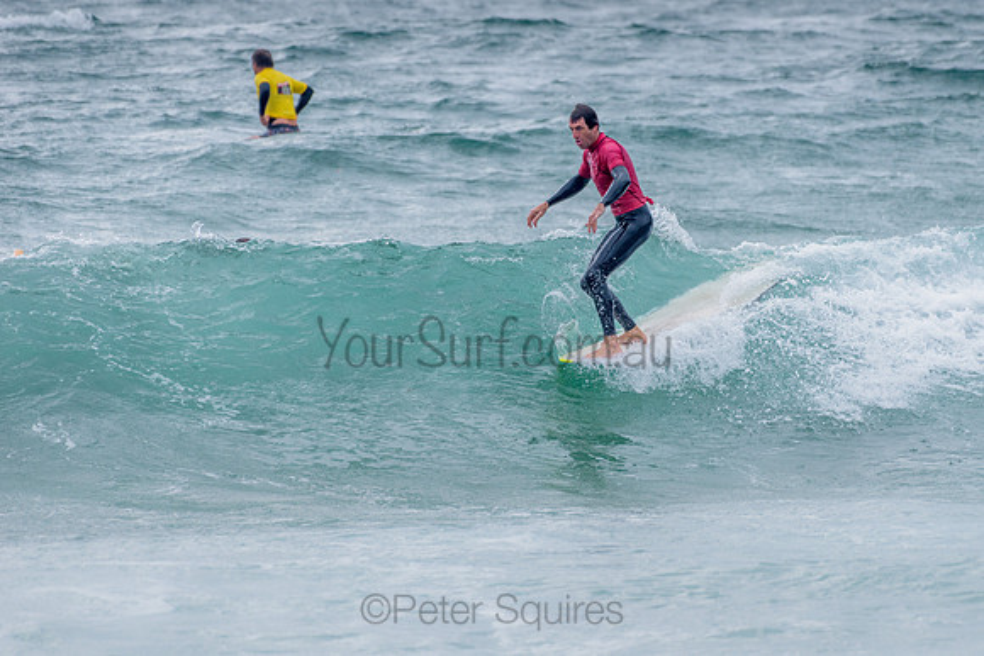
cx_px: 603
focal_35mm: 613
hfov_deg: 3.4
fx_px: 16759
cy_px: 298
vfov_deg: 2.2
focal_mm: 500
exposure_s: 1/2000
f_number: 5.6
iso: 500
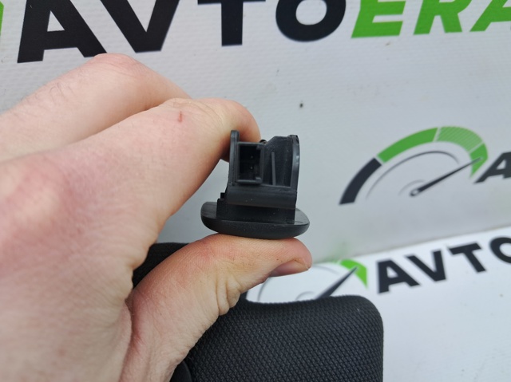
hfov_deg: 65.4
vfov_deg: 51.3
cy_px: 191
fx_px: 398
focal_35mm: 27
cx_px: 256
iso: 50
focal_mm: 4
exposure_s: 1/50
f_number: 1.8
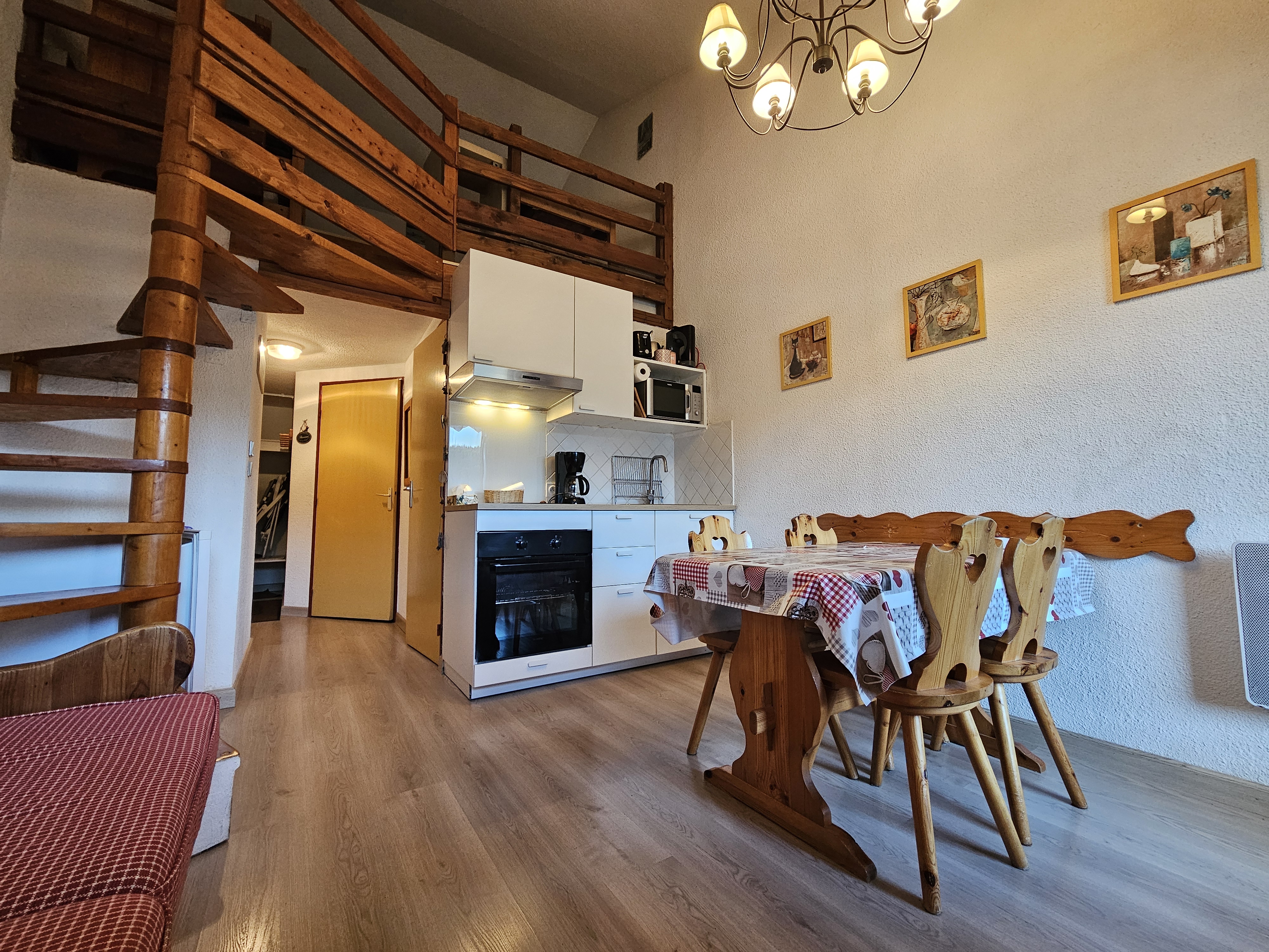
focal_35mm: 13
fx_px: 477
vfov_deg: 89.9
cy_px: 476
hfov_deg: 106.2
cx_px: 634
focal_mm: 2.2
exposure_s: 1/50
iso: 250
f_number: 2.2
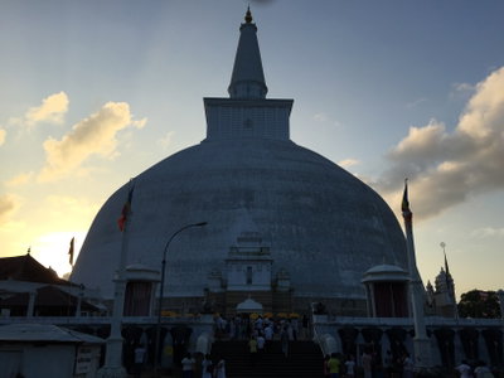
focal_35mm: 29
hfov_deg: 61.7
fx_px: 422
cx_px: 252
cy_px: 189
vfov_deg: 48.2
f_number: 2.2
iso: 32
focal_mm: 4.15
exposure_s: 1/1647
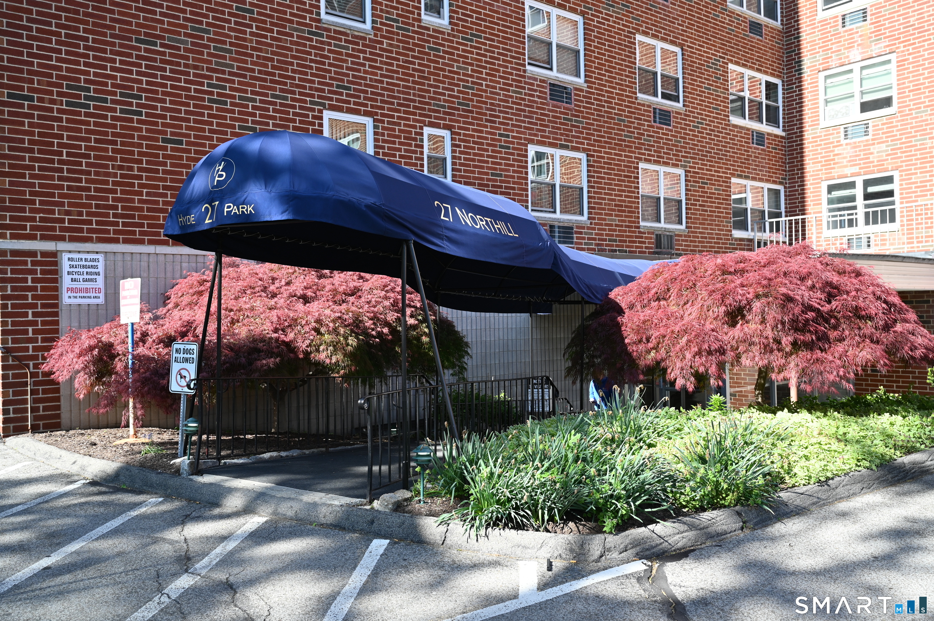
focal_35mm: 30
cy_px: 310
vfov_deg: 43.6
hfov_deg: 62.0
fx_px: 778
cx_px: 467
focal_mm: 30
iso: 200
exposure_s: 1/250
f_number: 5.6
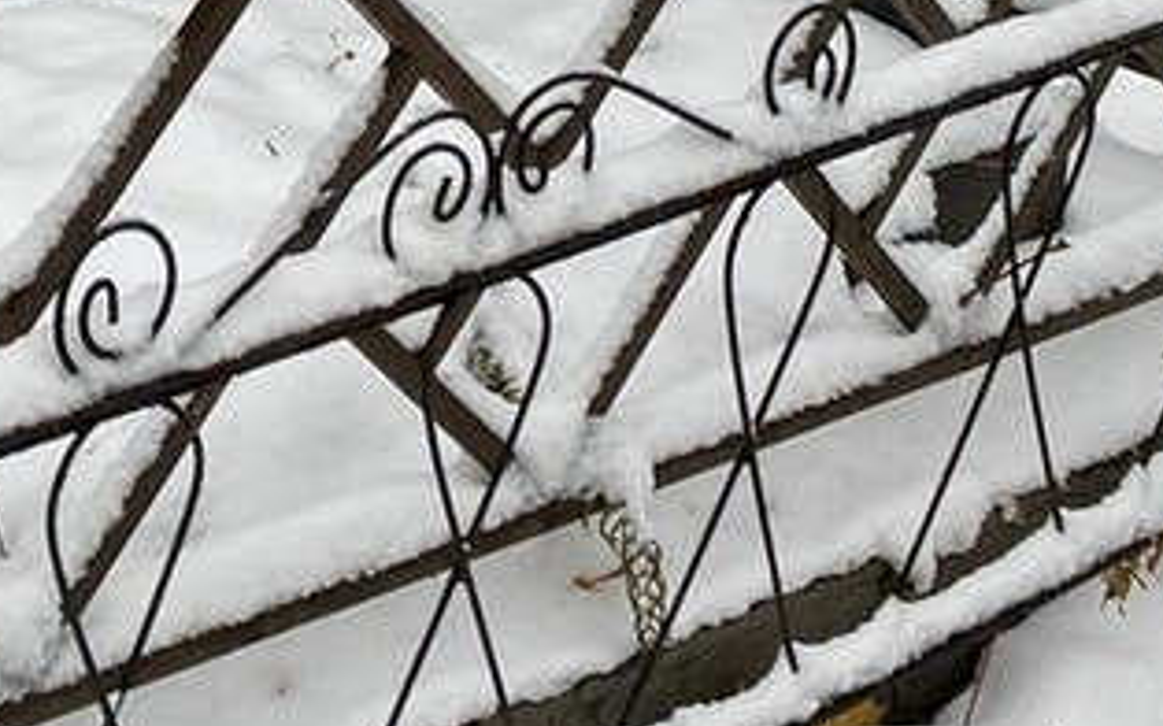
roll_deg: +1.3
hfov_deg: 21.4
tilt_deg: -9.6
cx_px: -233
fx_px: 2852
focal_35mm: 90
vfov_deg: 13.4
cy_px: -467
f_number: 1.8
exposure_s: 1/121
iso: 80
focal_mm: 4.25
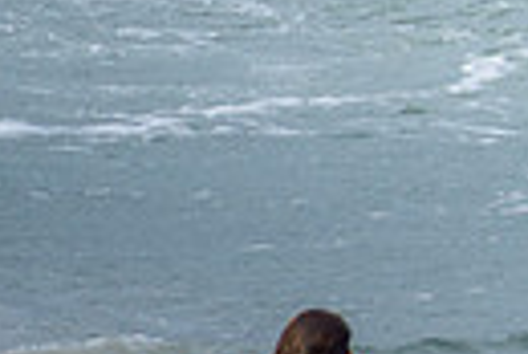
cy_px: -360
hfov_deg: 0.6
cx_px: 1129
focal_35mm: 3346
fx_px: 49129
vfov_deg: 0.4
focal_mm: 500
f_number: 5.6
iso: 220
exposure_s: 1/1000
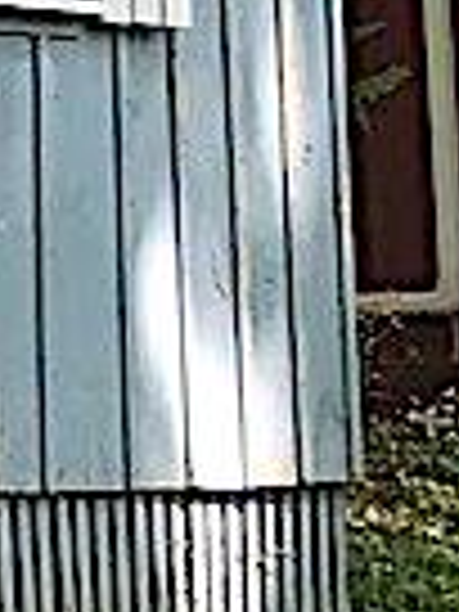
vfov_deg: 7.2
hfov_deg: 4.6
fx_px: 4809
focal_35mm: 272
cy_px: -189
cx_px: -1917
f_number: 1.8
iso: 20
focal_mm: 3.99
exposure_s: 1/365
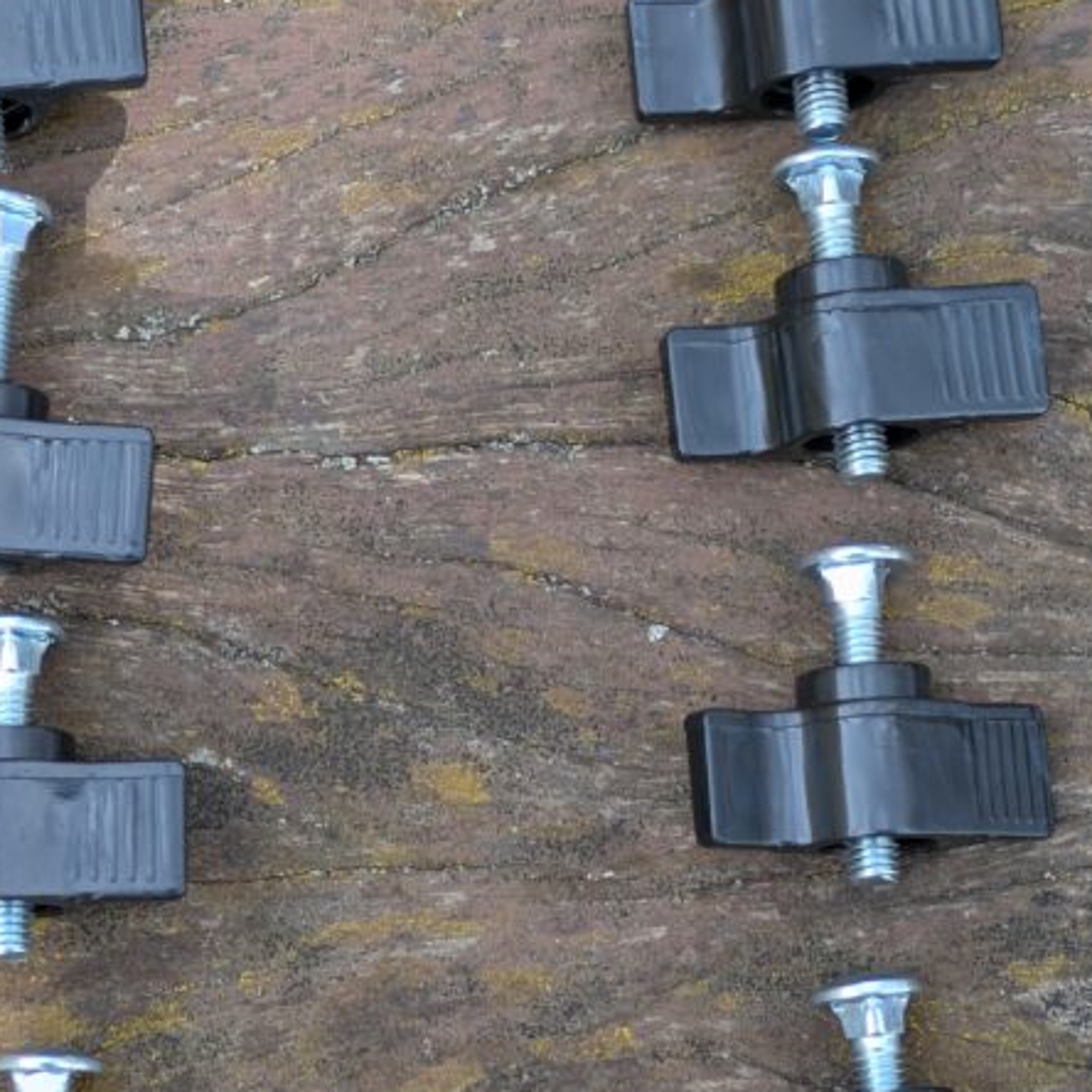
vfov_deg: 16.7
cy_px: 609
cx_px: 497
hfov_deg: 16.7
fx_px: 3712
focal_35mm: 104
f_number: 1.89
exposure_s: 1/502
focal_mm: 5.43
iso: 39
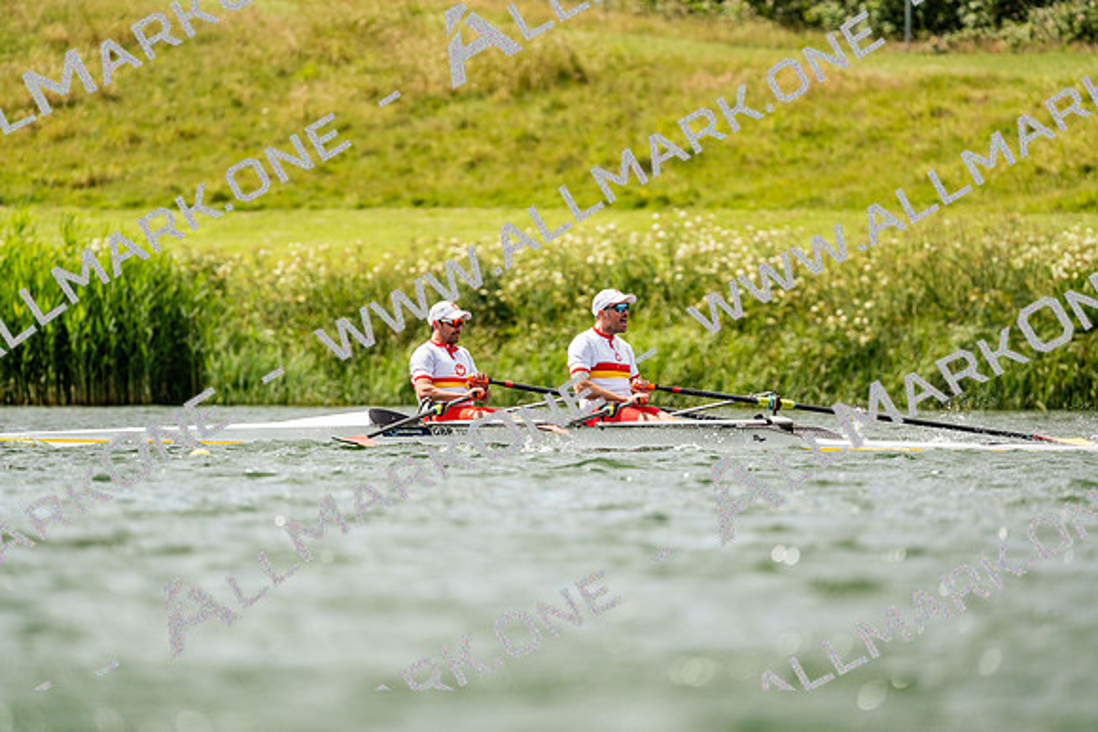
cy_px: 366
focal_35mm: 535
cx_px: 549
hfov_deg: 3.9
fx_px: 16321
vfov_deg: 2.6
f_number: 6.3
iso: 250
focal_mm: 535
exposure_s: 1/2000
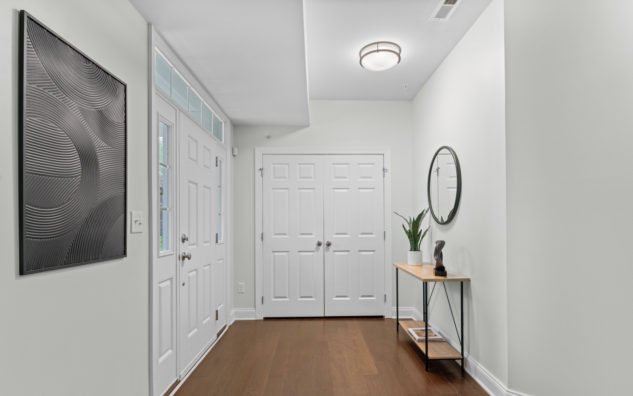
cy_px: 219
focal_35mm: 19
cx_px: 321
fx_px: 323
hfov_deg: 88.8
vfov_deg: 62.8
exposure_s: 1/4
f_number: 11
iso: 1600
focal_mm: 17.7
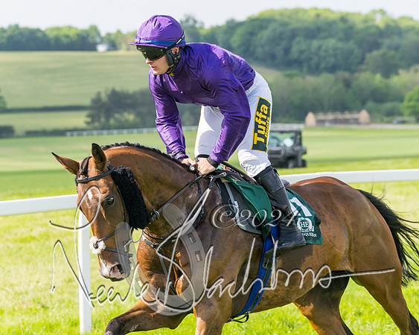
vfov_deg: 8.8
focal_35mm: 175
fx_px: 2173
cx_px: 198
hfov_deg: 11.0
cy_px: 160
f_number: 5
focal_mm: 98
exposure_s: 1/1250
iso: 400
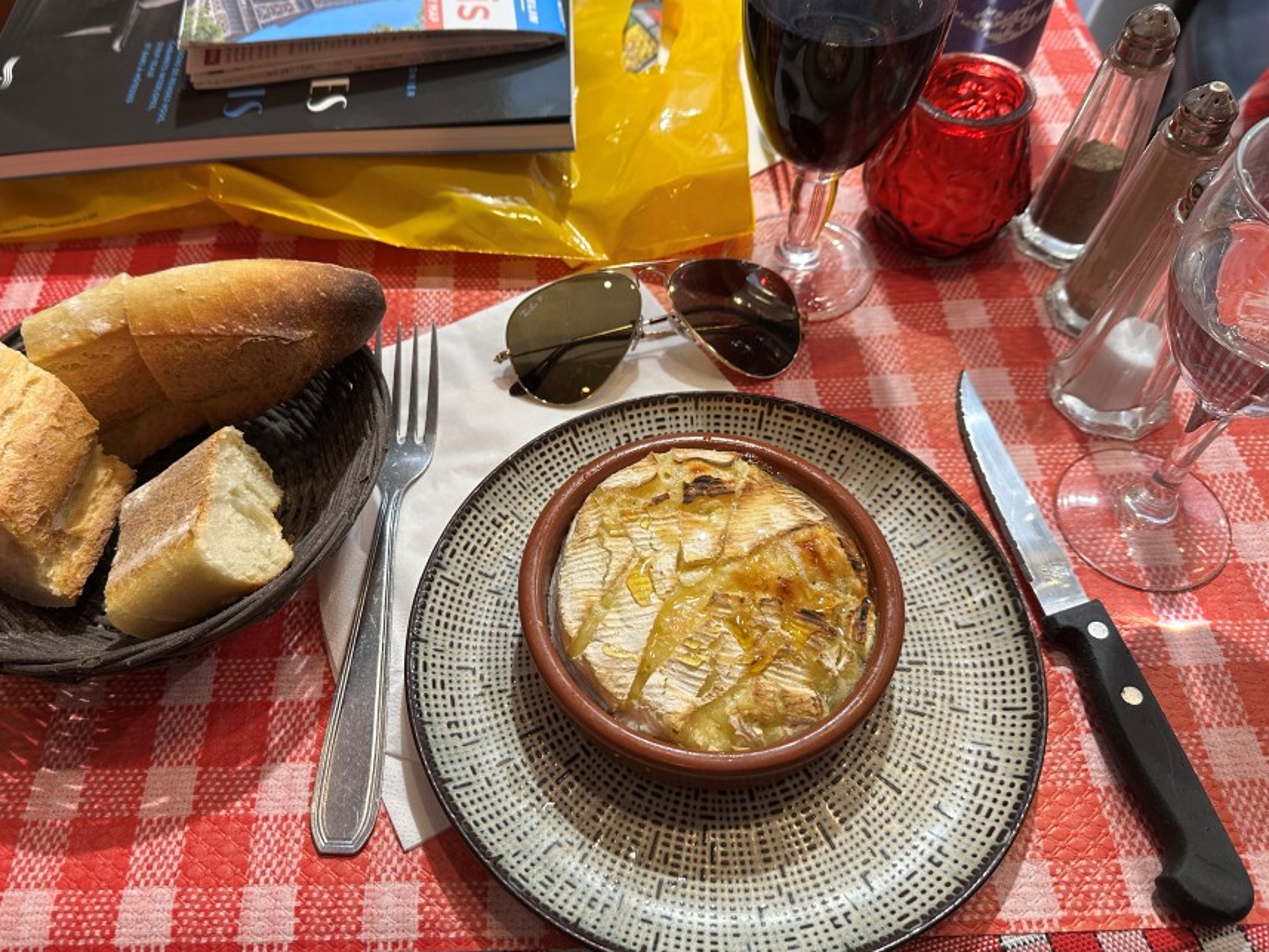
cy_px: 440
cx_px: 560
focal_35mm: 28
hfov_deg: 63.2
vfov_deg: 49.7
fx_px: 1027
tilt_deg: -53.5
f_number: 1.78
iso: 125
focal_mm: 6.86
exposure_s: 1/50
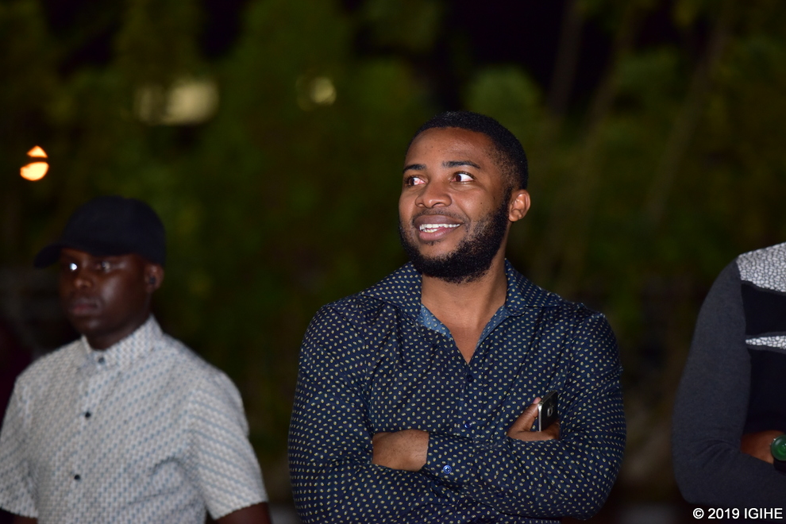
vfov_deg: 7.4
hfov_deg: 11.1
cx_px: 397
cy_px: 266
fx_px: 4061
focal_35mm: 186
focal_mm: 180
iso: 2000
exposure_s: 1/125
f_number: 3.2
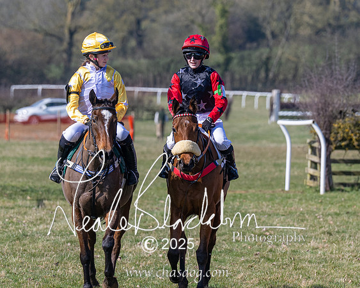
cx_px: 199
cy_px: 122
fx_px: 4839
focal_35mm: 454
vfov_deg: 3.4
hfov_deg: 4.3
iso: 200
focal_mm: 195
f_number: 5
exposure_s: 1/1250
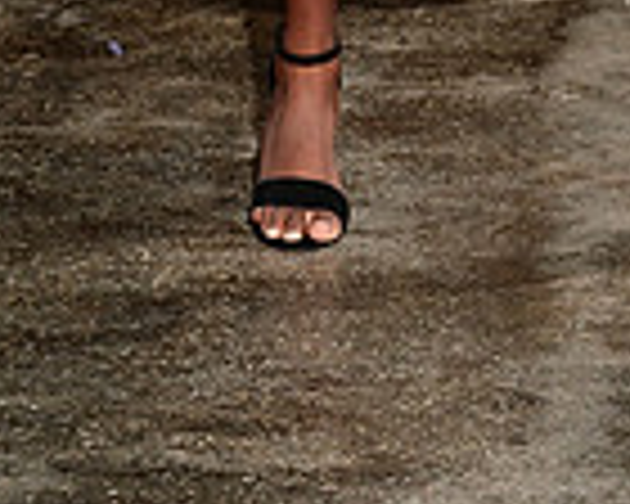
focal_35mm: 272
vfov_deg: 5.5
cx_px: 554
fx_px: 5072
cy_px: -765
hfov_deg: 7.1
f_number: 6.3
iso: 1000
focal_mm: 70
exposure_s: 1/160
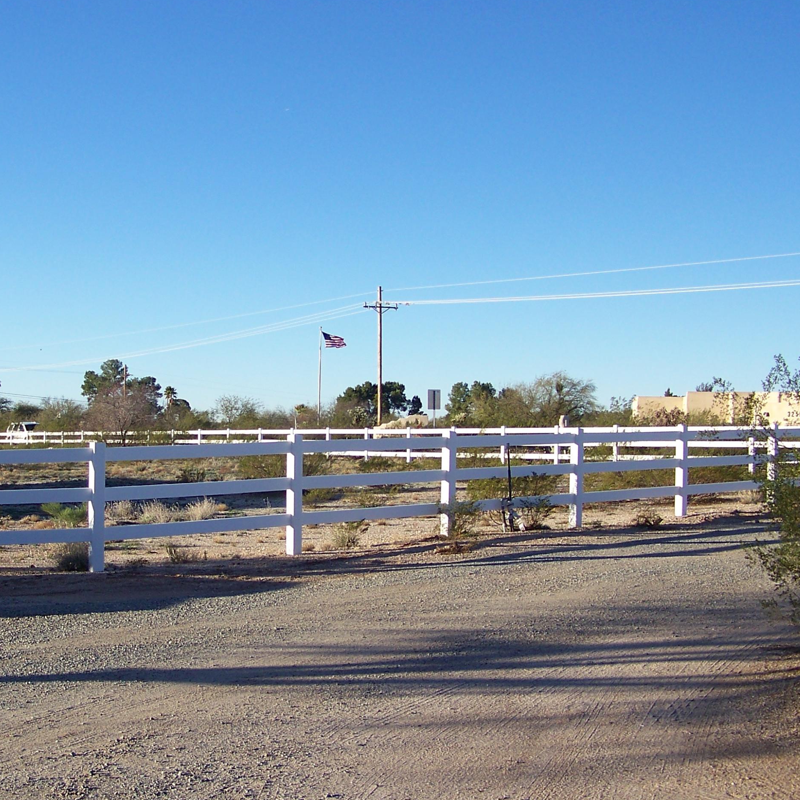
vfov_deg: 33.4
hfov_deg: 33.1
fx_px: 1333
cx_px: 261
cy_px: 413
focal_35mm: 51
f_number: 2.8
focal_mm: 5.85
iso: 64
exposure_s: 1/500
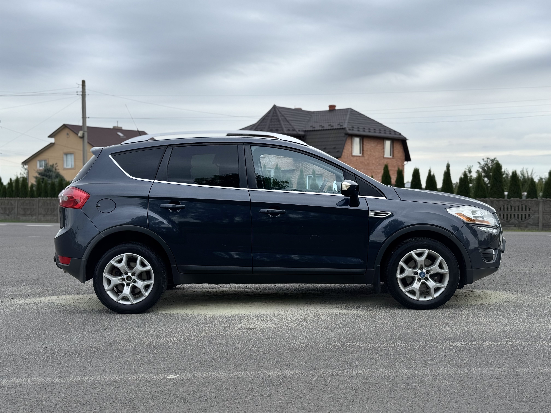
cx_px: 276
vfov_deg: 30.3
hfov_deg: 39.7
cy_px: 206
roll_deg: +0.3
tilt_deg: -0.9
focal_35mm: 48
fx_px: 764
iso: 64
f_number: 1.78
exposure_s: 1/588
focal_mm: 6.76
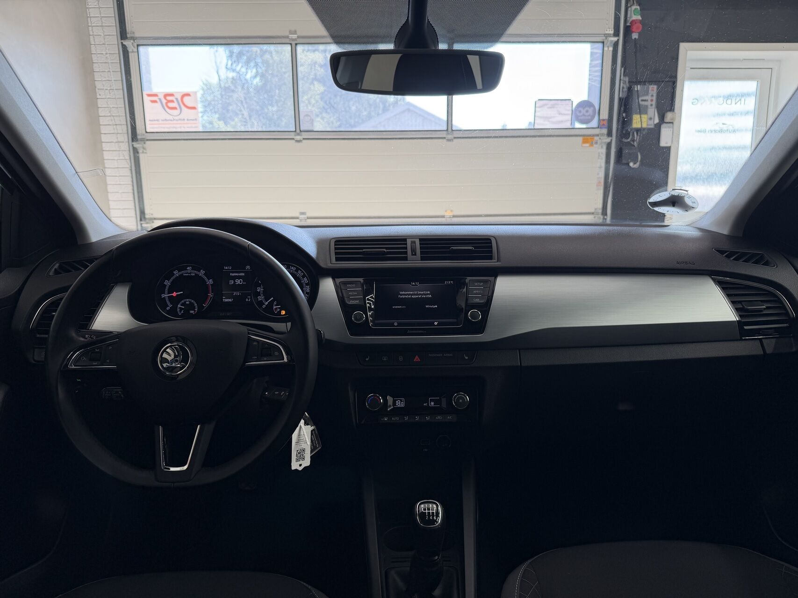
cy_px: 299
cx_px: 399
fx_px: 553
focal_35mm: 24
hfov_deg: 71.6
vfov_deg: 56.8
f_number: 1.78
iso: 64
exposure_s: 1/100
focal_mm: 6.76
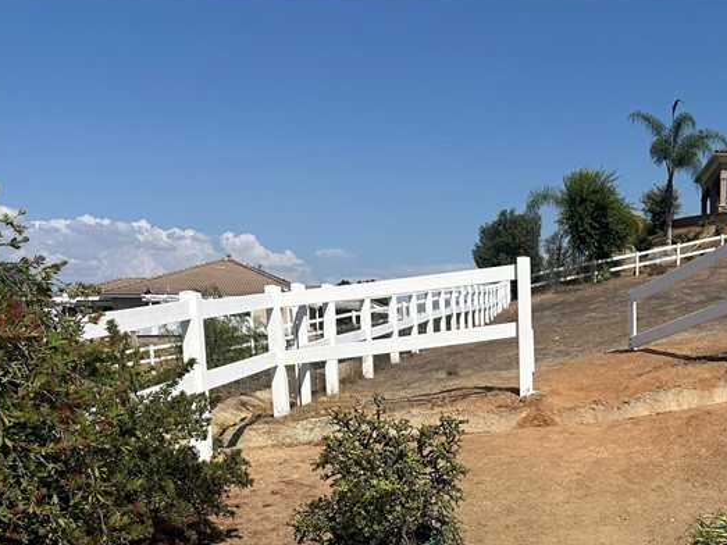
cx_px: 607
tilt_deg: -10.3
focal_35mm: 47
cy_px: 524
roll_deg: -0.7
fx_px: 987
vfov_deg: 29.2
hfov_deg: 38.5
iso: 80
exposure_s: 1/7042
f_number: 1.78
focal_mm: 6.86
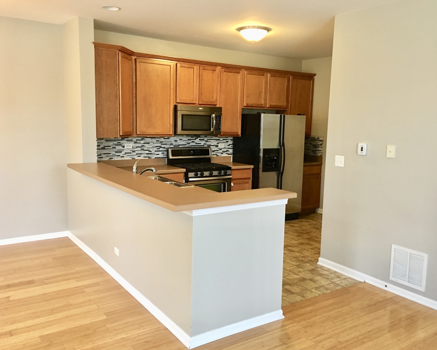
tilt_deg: -7.1
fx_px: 401
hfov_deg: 57.2
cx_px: 225
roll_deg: -2.1
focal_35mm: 31
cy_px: 178
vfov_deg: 47.1
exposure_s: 1/15
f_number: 2.2
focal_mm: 4.15
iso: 64
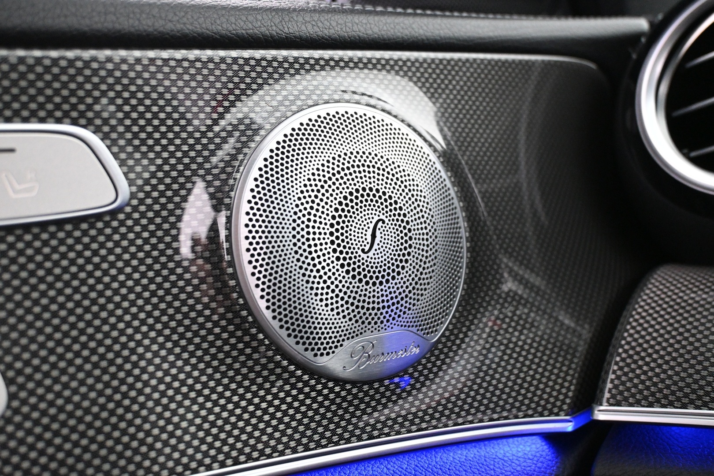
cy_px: 238
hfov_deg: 53.1
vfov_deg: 36.9
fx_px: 714
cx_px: 357
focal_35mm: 36
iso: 4000
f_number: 4.2
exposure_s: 1/25
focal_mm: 24
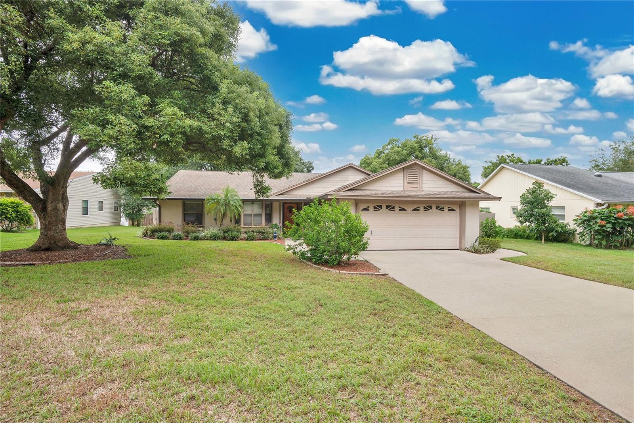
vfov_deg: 73.7
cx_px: 317
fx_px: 282
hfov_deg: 96.7
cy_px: 212
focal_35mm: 16
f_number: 8
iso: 100
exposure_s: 1/125
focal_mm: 16
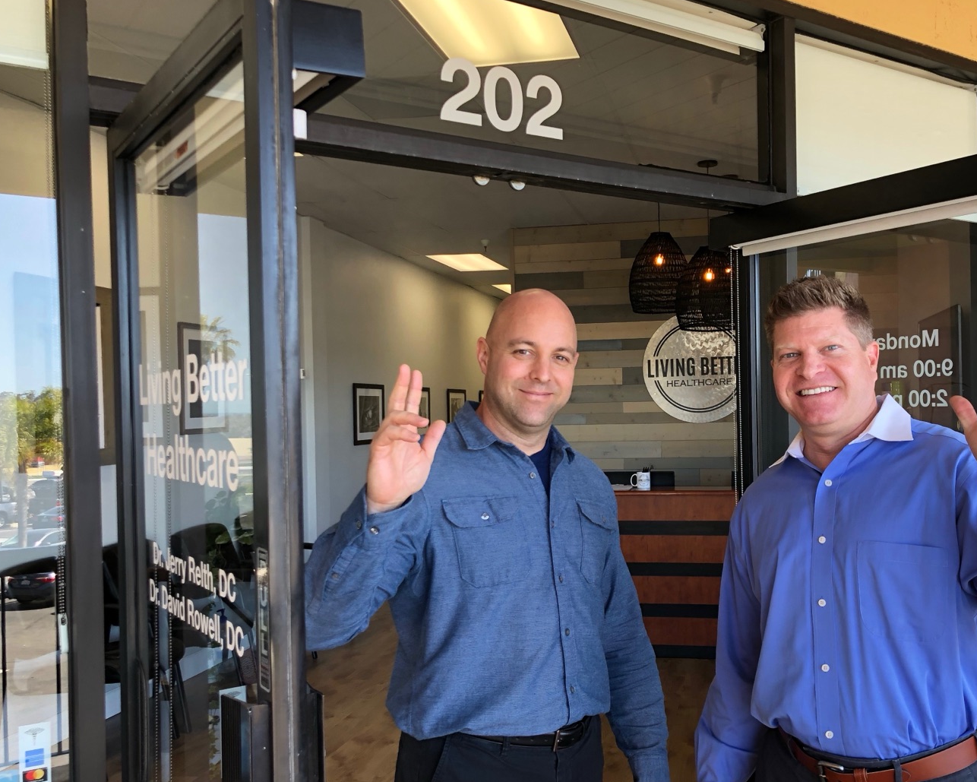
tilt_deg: -0.6
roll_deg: +1.4
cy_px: 426
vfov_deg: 43.3
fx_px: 983
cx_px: 584
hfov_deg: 52.5
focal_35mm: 34
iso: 40
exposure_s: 1/120
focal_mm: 4
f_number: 1.8
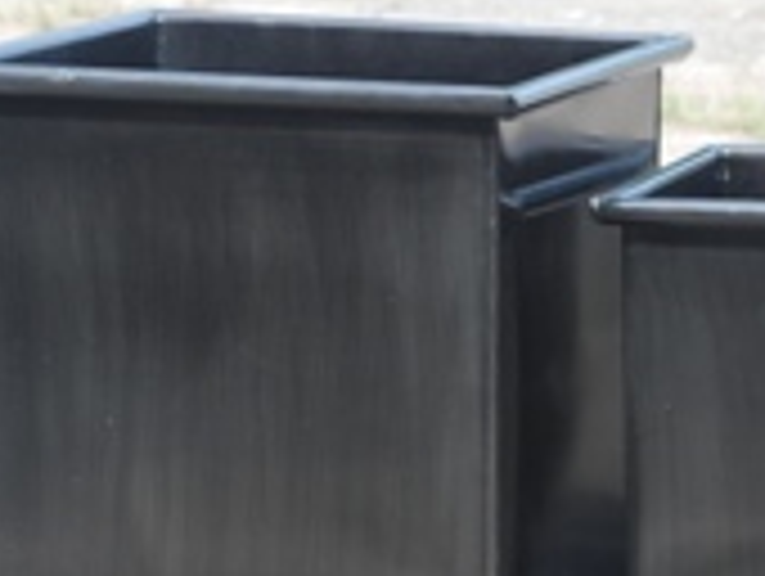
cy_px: 328
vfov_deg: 5.6
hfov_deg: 7.4
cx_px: 706
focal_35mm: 266
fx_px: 5887
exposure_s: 1/80
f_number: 5.6
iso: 160
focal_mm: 70
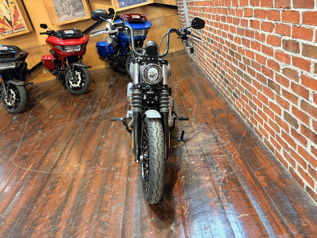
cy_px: 119
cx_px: 158
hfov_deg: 67.3
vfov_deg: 53.1
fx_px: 238
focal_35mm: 26
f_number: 1.6
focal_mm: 5.96
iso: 400
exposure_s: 1/60
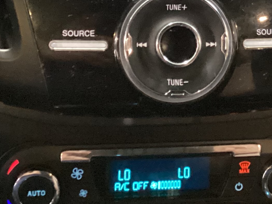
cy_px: -45
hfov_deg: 20.4
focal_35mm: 96
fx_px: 755
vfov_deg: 14.9
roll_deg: -7.0
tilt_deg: -32.1
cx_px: 182
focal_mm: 3.3
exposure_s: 1/20
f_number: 2.4
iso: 640
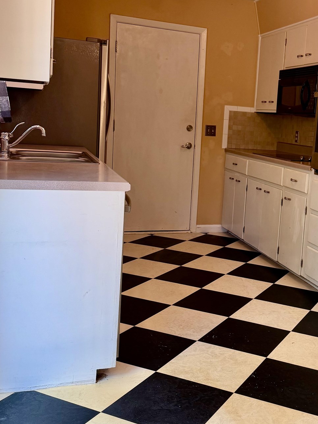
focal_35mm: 43
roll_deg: -3.3
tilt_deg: -6.6
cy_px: 185
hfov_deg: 32.7
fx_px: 527
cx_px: 253
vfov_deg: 43.8
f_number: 1.78
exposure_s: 1/60
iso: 125
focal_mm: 6.76
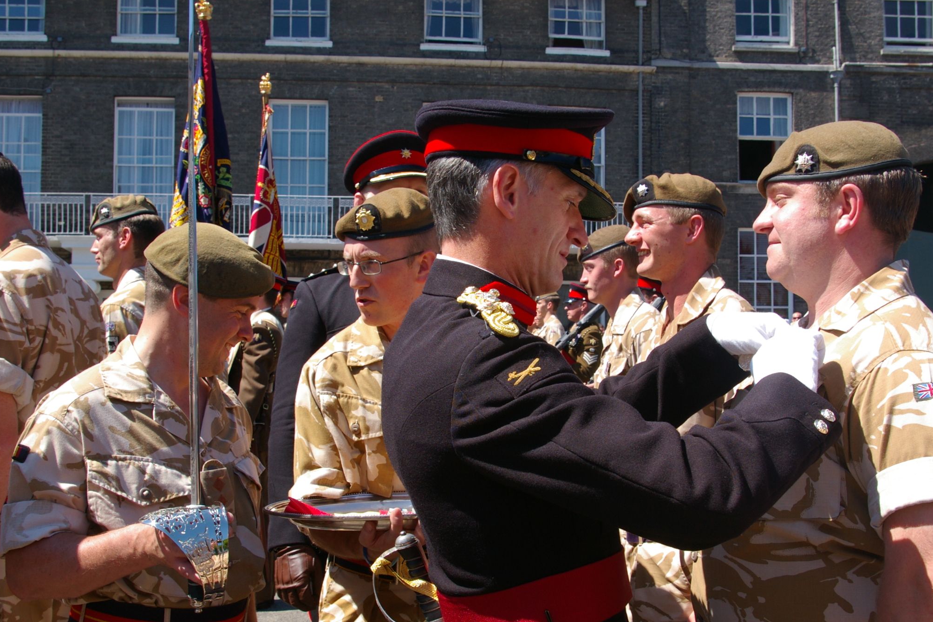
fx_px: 1115
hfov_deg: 45.4
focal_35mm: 43
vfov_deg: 31.2
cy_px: 347
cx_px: 483
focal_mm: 24
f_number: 11
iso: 200
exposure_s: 1/125
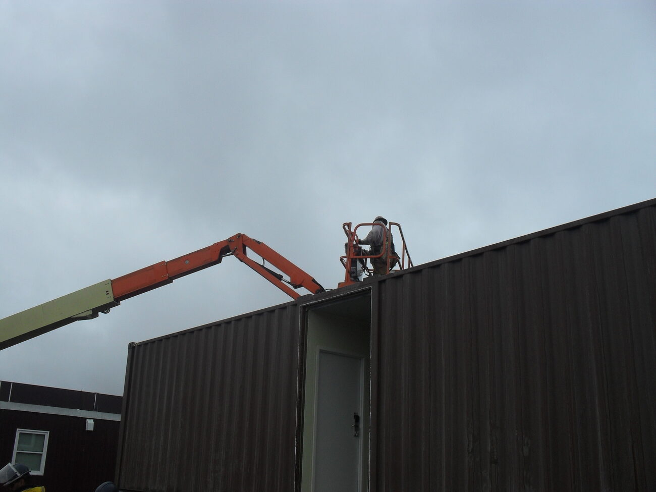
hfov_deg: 52.6
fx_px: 663
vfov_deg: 40.7
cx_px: 328
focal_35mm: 35
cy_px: 246
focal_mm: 6.3
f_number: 8.4
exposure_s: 1/180
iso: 100
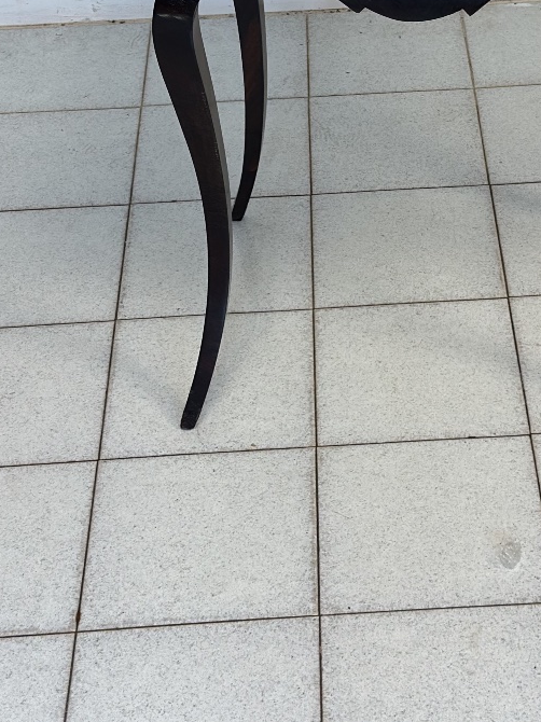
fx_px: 1793
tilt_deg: -33.2
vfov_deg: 22.4
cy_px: 126
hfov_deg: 17.1
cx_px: 411
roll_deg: +1.1
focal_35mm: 86
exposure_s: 1/100
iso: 100
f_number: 1.78
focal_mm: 6.86
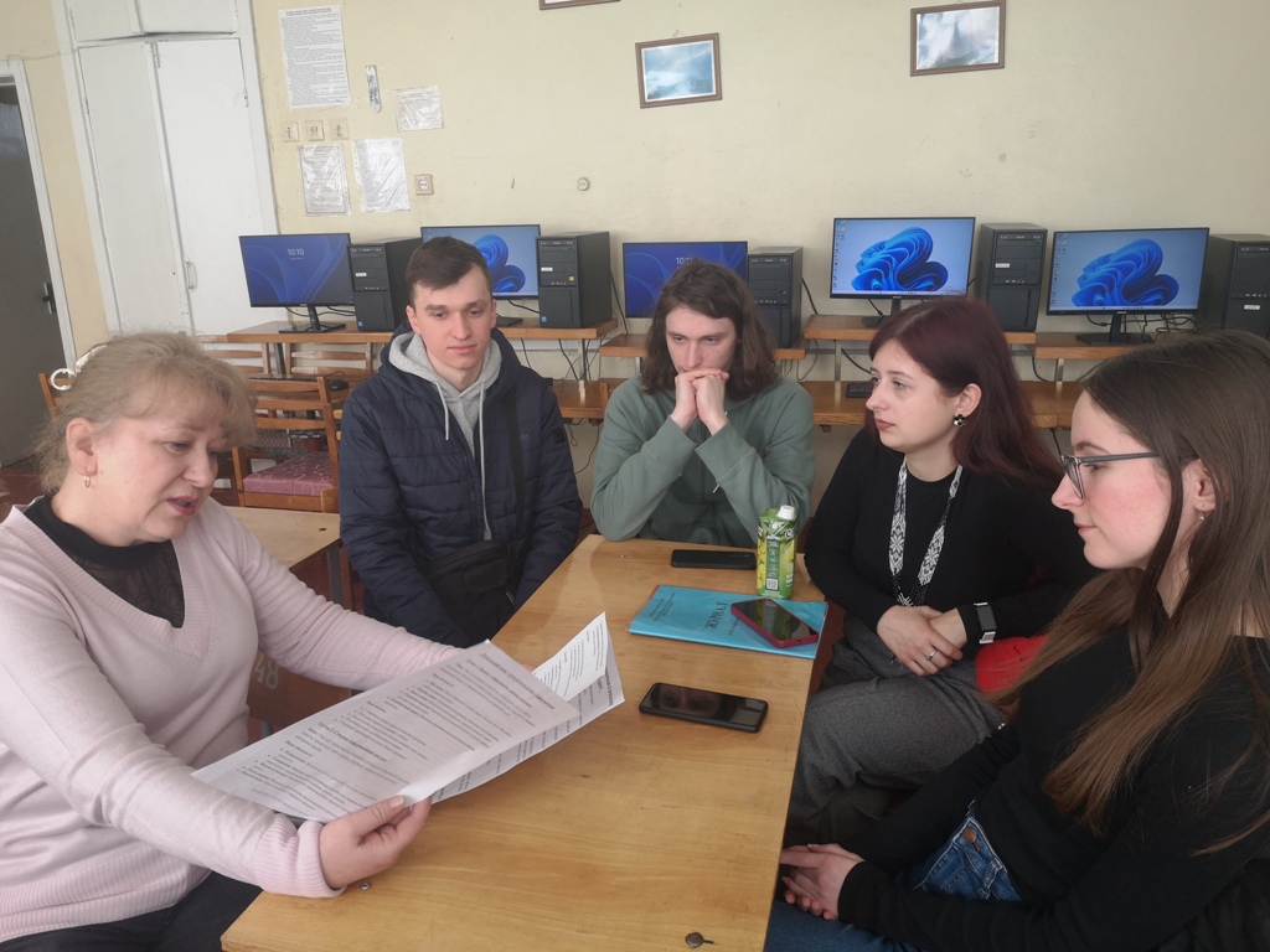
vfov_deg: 51.4
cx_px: 635
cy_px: 476
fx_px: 991
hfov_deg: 65.3
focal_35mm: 27
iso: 64
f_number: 1.8
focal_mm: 3.95
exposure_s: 1/100
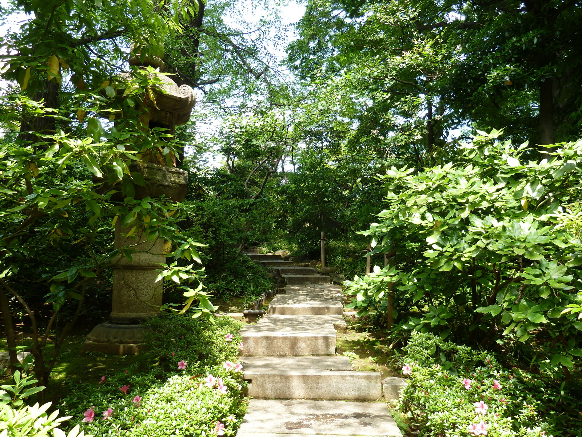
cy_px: 218
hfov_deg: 69.4
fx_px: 420
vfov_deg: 54.9
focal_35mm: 25
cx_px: 291
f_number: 3.3
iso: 80
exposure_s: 1/100
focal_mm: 4.1
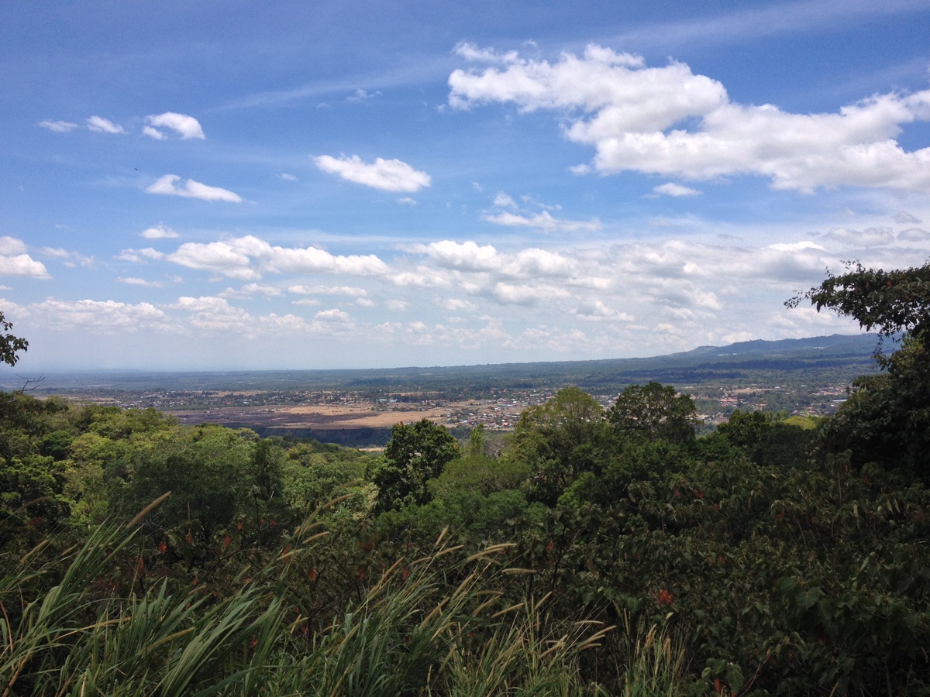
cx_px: 465
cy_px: 348
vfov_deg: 40.7
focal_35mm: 35
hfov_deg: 52.6
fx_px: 940
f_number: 2.4
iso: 50
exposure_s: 1/2123
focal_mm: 4.28
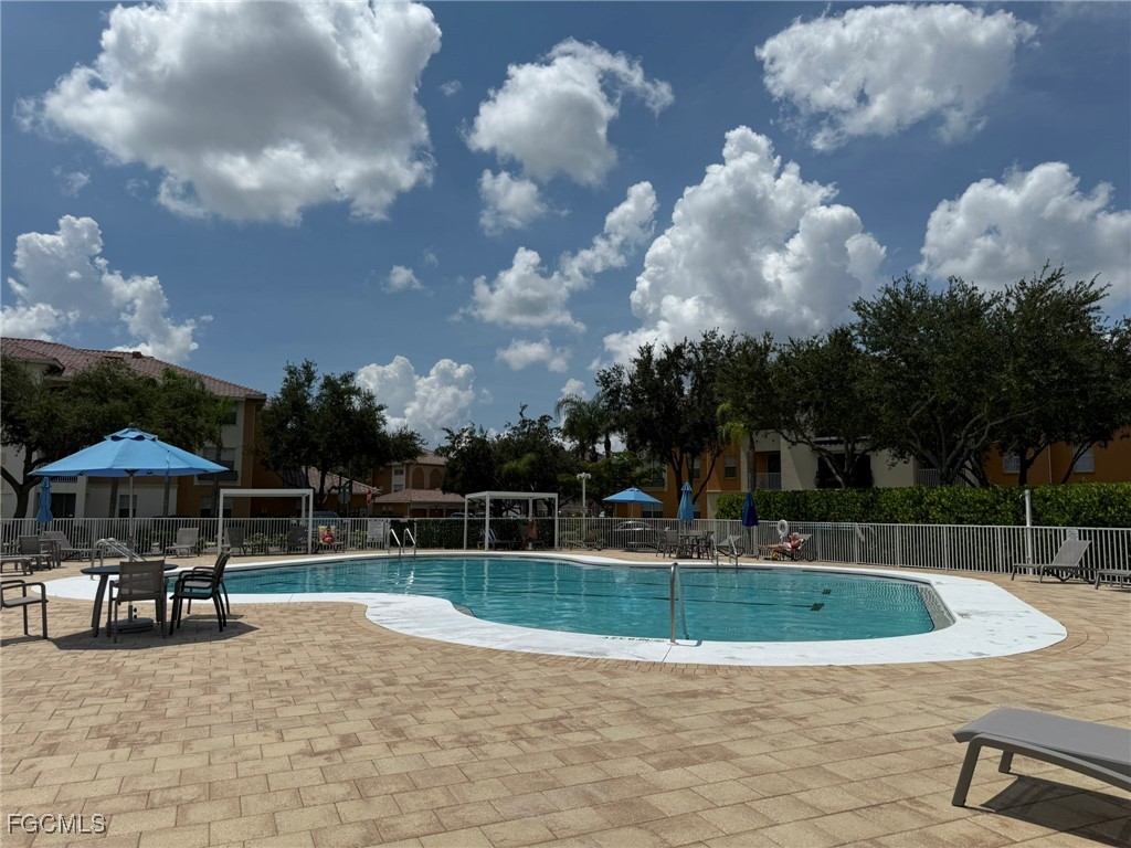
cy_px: 424
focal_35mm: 24
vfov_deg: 56.8
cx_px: 566
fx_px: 784
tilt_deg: +5.9
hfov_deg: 71.6
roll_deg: -0.6
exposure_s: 1/14286
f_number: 1.78
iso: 80
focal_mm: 6.76
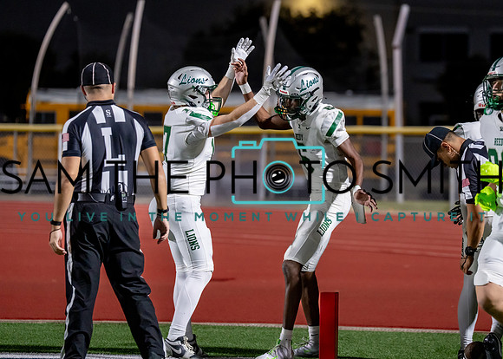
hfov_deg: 10.7
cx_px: 313
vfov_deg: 7.7
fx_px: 2674
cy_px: 144
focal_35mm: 187
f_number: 2.8
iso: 3200
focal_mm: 147
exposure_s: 1/1250
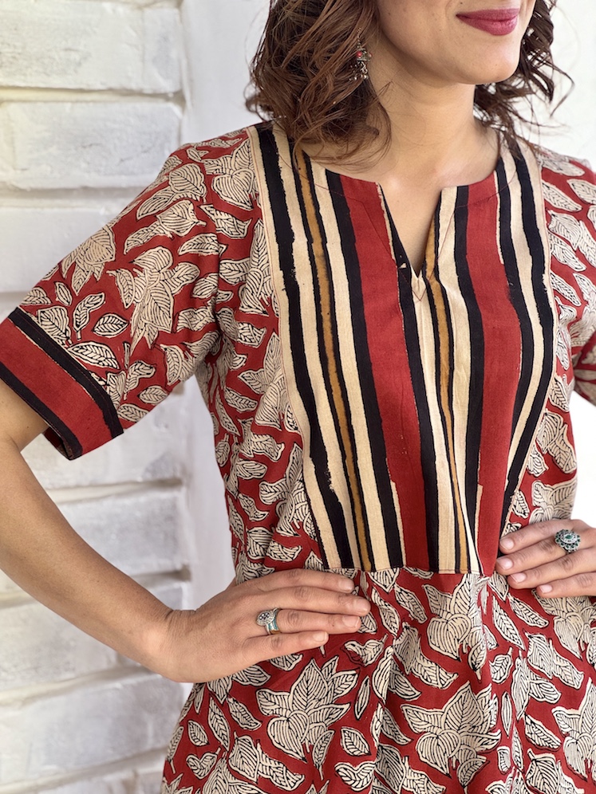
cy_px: 397
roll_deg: -1.1
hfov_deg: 19.1
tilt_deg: -7.8
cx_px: 298
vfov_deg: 25.3
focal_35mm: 77
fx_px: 1768
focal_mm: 9
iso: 64
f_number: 2.8
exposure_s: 1/99
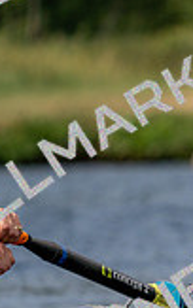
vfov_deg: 1.9
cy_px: 239
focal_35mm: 1080
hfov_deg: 1.2
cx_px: 535
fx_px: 9081
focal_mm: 298
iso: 250
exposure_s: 1/1600
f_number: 5.6
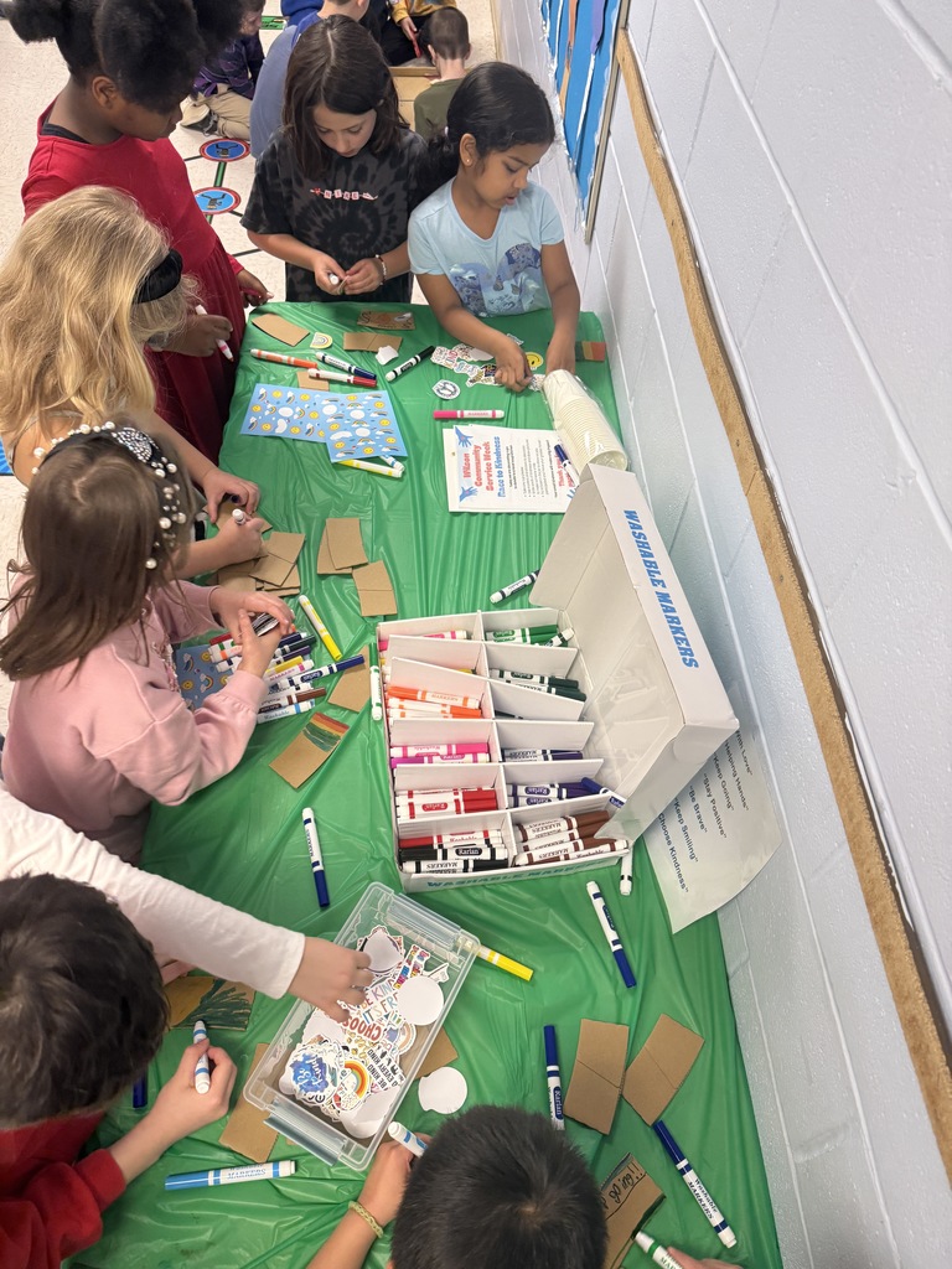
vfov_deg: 71.6
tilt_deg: -53.8
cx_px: 476
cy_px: 634
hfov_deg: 56.8
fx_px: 880
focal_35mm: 24
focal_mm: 6.76
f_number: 1.78
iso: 200
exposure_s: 1/60
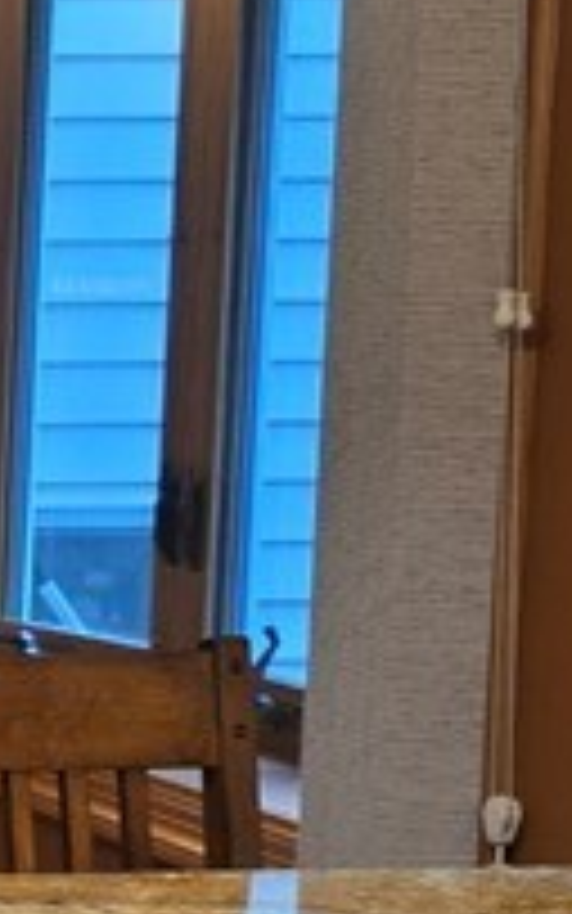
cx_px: -1022
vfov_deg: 16.8
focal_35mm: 123
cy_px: 720
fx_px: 3066
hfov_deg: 9.0
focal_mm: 6.3
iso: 250
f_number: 1.7
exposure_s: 1/120
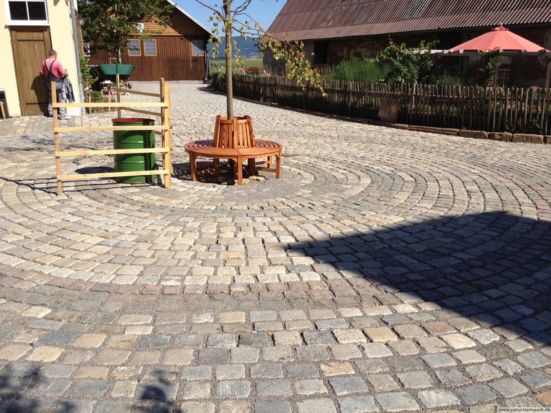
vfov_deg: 40.7
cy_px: 206
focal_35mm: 35
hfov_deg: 52.6
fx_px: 557
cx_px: 276
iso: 64
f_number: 2.4
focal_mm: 4.28
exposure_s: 1/1905
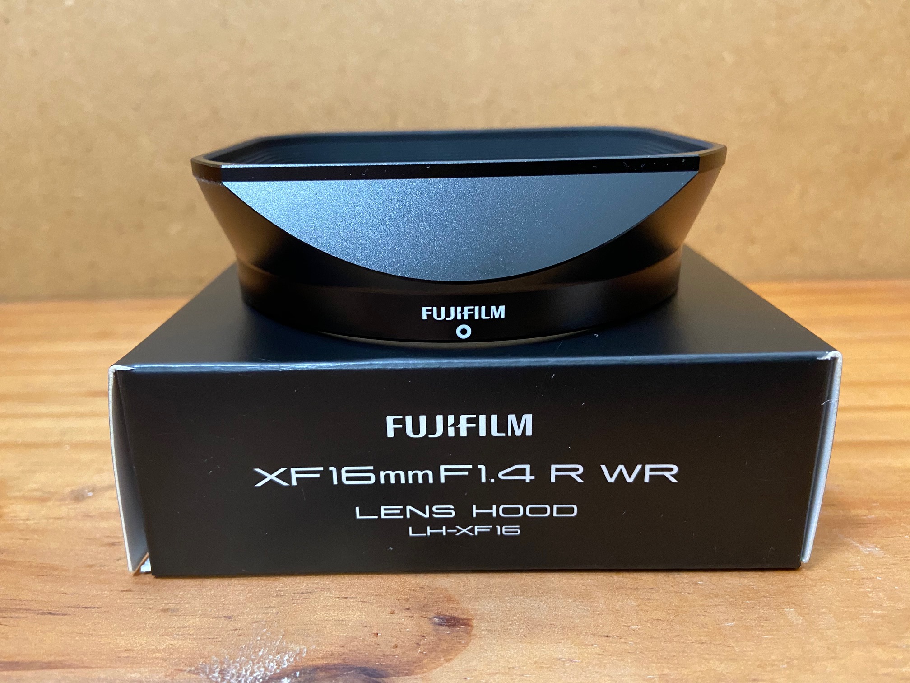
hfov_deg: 67.3
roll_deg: +0.7
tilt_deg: -19.4
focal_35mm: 26
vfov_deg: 53.1
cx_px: 455
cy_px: 342
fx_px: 683
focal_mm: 4.25
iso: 500
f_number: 1.8
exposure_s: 1/30
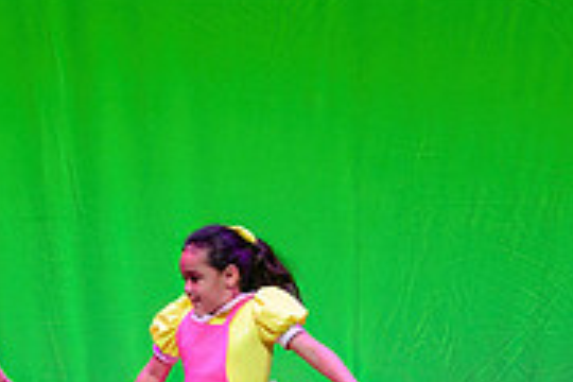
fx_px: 6271
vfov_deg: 3.5
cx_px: 199
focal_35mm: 394
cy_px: 291
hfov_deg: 5.2
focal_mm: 100
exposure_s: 1/400
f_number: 2.8
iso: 1250
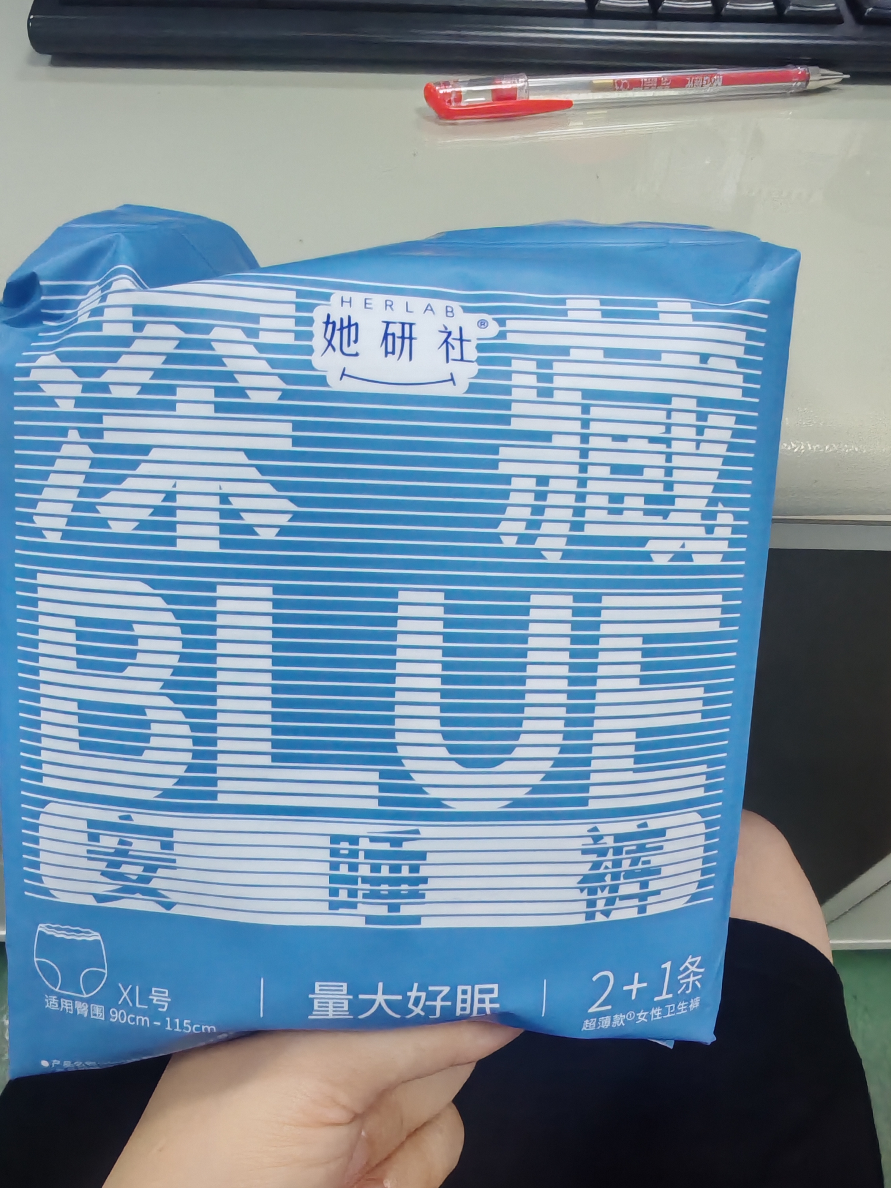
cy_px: 594
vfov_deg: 67.3
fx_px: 892
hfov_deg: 53.1
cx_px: 446
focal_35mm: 26
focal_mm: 1.96
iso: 160
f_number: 2.2
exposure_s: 1/50
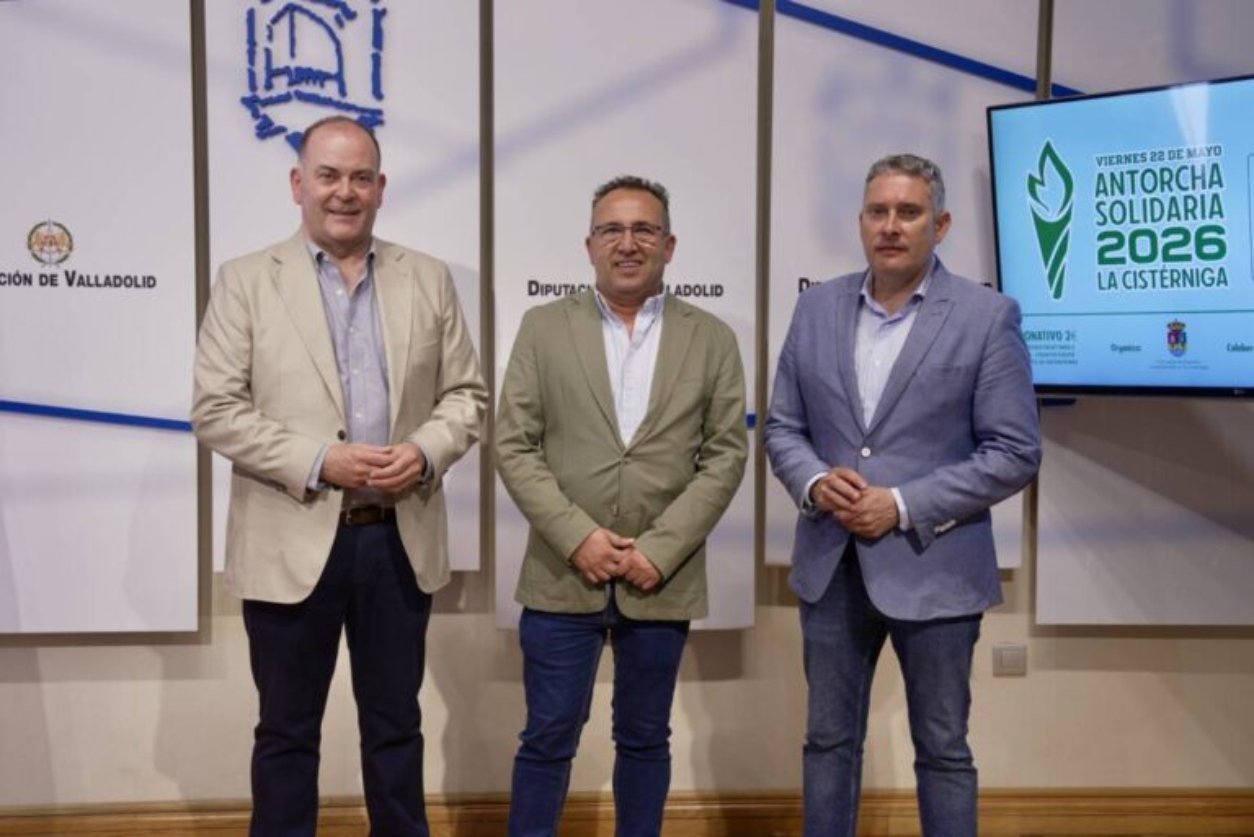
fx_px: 1743
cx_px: 627
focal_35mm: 50
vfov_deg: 27.0
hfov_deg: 39.6
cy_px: 418
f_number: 3.2
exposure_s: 1/60
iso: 160
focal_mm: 50
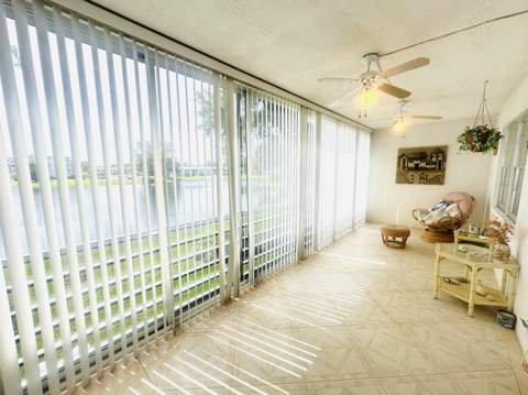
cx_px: 264
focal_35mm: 14
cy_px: 198
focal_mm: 2.22
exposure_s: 1/120
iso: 40
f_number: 2.2
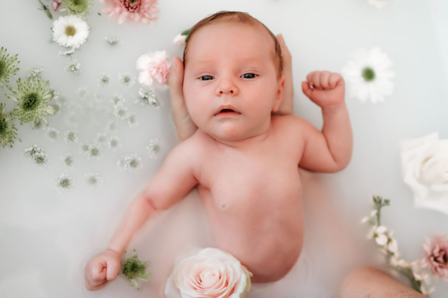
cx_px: 224
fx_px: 622
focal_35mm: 50
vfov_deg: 26.9
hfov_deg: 39.6
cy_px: 149
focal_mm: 50
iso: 1600
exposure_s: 1/250
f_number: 2.8
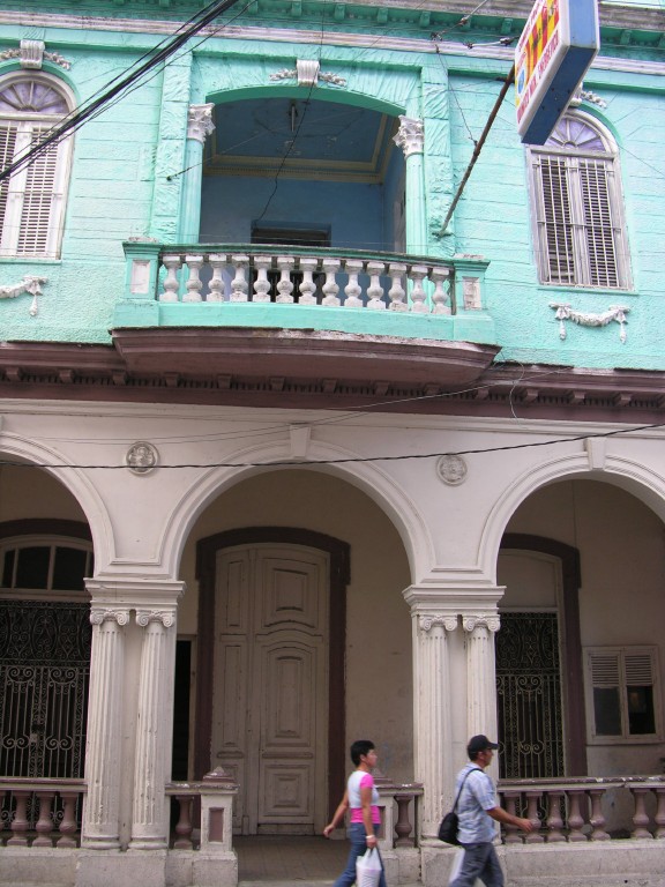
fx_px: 897
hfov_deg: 40.7
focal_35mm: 35
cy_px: 444
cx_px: 332
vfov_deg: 52.6
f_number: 4
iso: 50
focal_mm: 8.9
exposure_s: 1/71
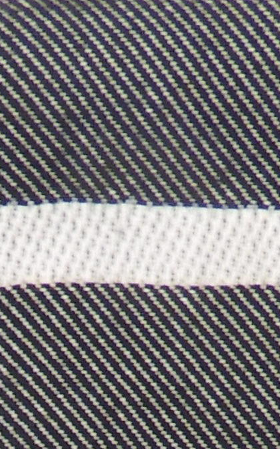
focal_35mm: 270
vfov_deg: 6.7
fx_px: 3297
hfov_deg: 4.9
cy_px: 1586
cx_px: -21
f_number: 3.6
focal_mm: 5.9
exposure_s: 1/30
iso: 100
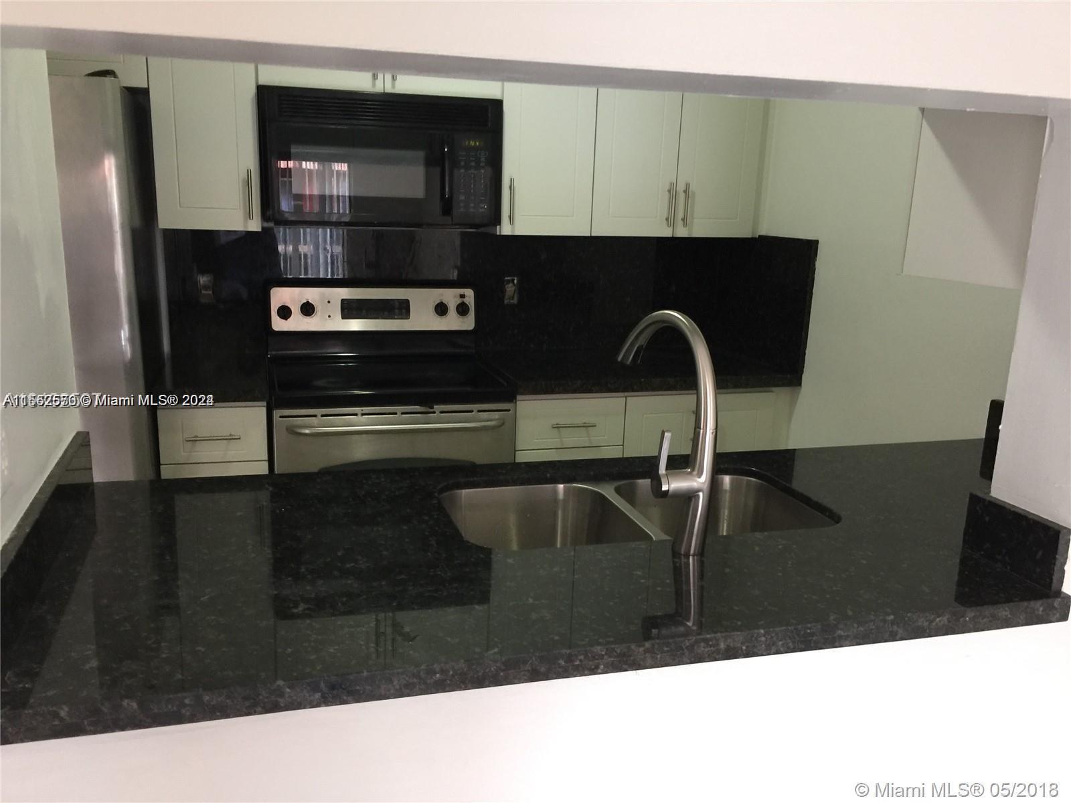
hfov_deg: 61.7
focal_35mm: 29
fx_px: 897
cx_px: 536
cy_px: 402
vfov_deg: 48.2
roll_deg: -3.7
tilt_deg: -8.2
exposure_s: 1/15
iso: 80
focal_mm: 4.15
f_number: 2.2
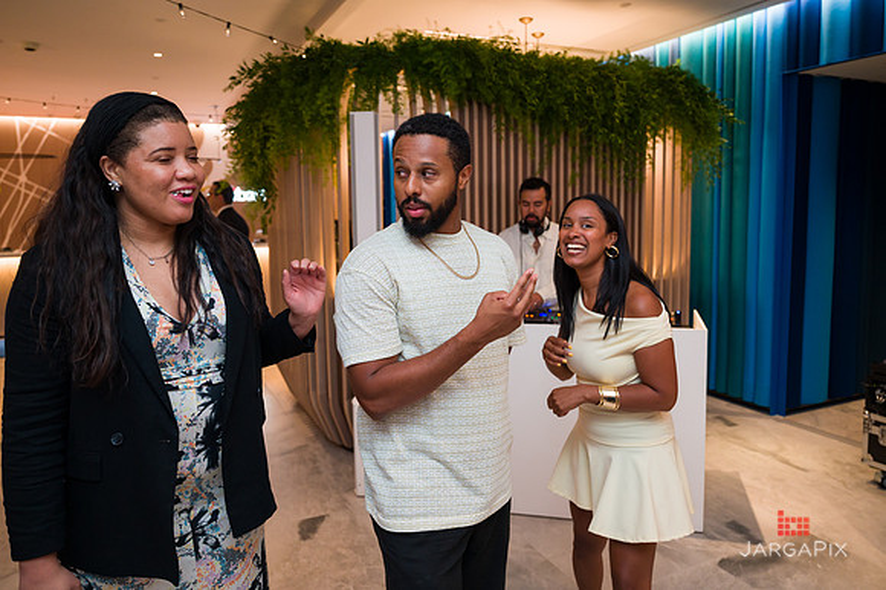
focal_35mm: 28
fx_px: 677
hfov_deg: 66.4
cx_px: 466
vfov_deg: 47.1
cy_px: 279
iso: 800
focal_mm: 26
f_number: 3.2
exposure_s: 1/160
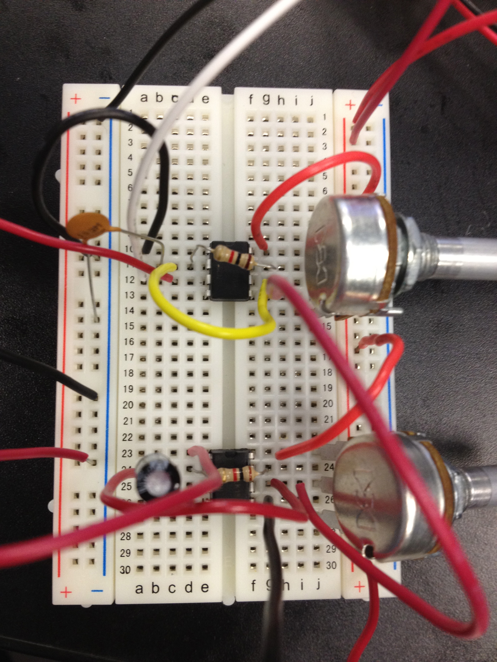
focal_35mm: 35
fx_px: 670
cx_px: 248
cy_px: 331
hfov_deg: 40.7
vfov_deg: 52.6
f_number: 2.4
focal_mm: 4.28
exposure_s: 1/20
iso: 125
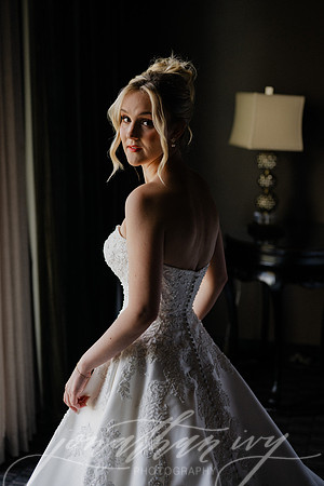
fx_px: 675
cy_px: 243
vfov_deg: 39.6
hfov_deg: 27.0
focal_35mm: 50
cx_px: 162
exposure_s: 1/320
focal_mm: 50
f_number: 2.5
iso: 250
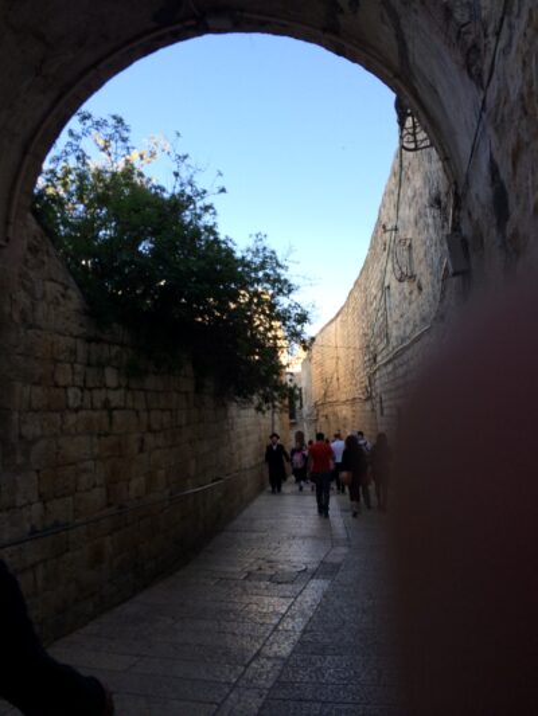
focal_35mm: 30
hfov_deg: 46.8
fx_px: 621
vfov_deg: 60.0
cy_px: 358
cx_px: 269
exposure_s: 1/595
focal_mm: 4.12
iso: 32
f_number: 2.2
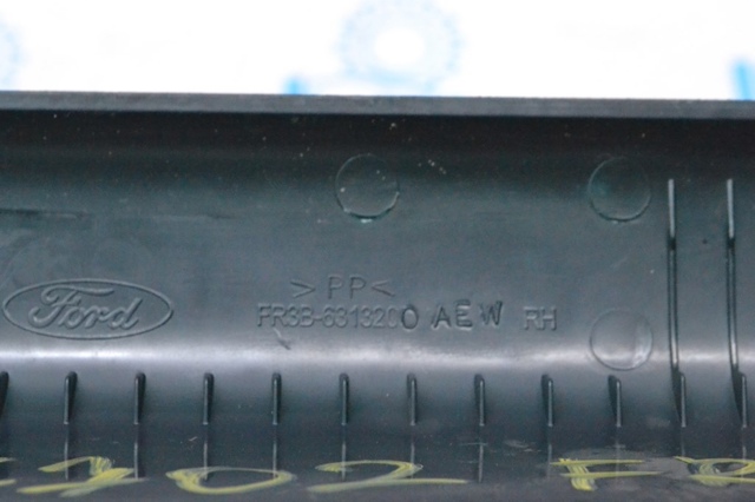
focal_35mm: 82
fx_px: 1729
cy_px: 251
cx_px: 378
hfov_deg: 24.6
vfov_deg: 16.5
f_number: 9
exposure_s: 1/160
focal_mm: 55
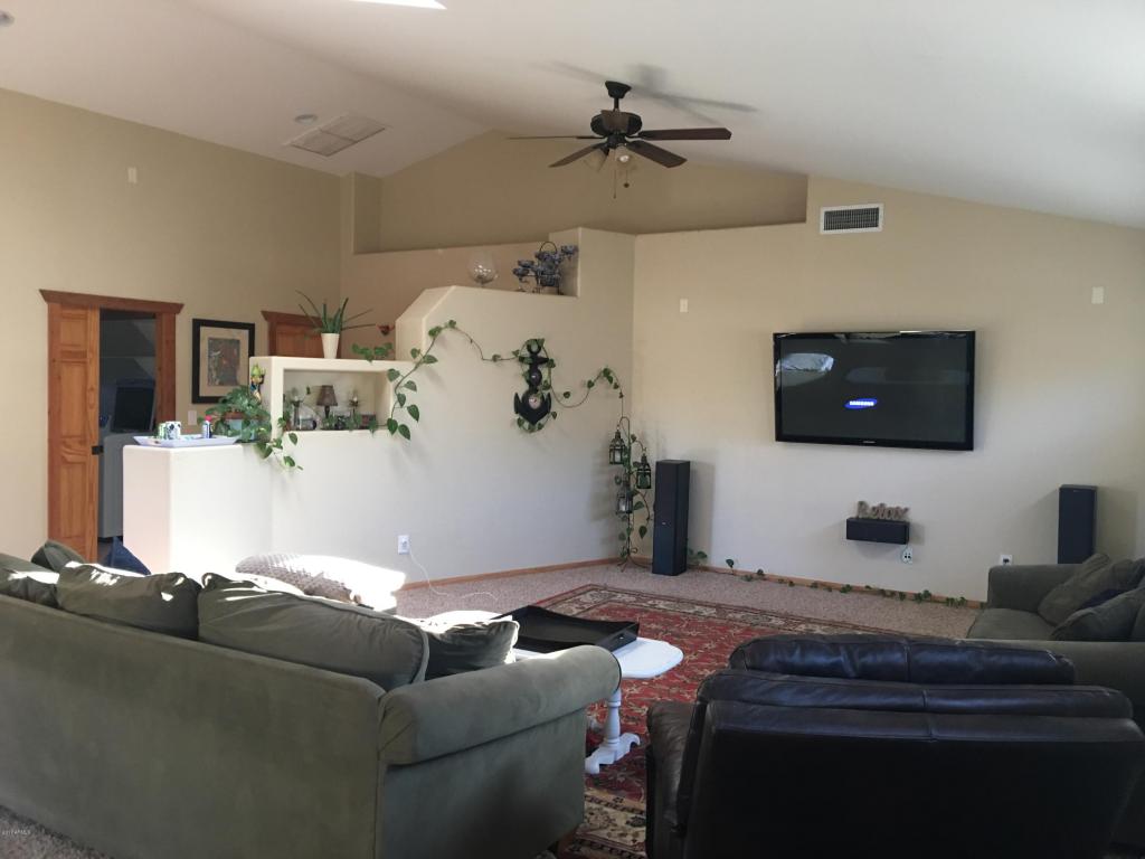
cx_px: 572
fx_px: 959
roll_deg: -1.4
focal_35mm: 29
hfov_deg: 61.7
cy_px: 430
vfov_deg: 48.2
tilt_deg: -0.8
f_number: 2.2
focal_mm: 4.15
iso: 50
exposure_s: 1/15
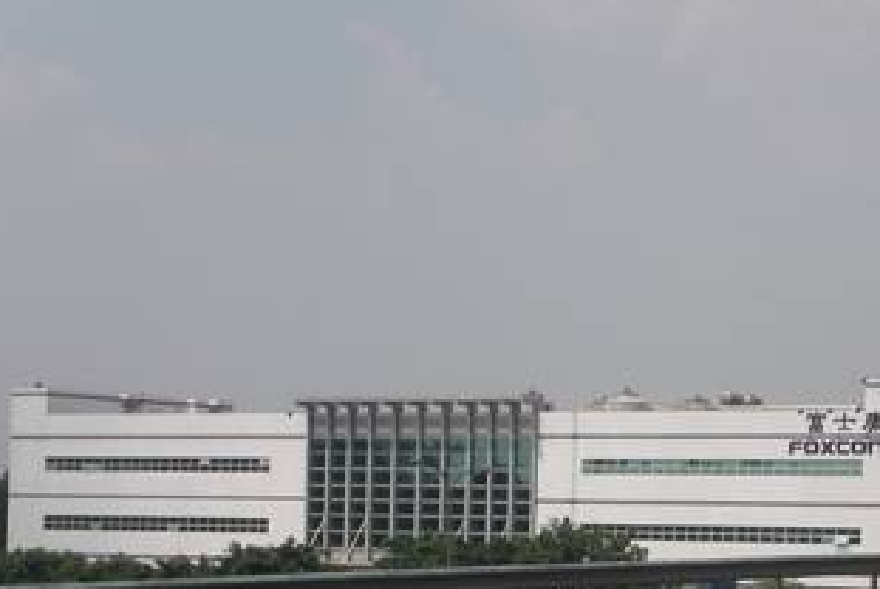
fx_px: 3352
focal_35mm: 137
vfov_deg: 10.0
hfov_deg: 14.9
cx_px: 645
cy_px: 469
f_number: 5.6
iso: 100
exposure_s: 1/1000
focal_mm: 16.9
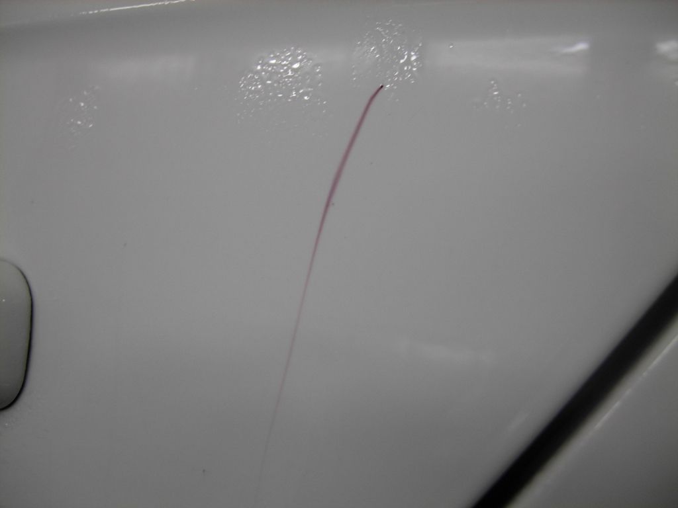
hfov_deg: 51.4
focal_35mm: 36
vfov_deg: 39.7
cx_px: 339
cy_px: 254
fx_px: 705
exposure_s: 1/19.5
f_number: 2.7
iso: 50
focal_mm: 7.5
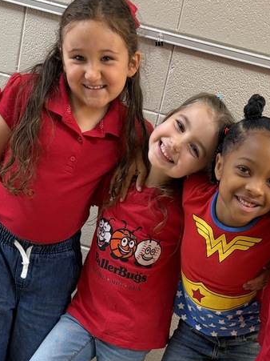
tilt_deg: -18.4
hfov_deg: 24.7
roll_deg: -14.2
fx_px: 614
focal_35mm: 59
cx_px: 173
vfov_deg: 31.4
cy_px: 316
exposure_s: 1/42
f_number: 1.6
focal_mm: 5.96
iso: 100
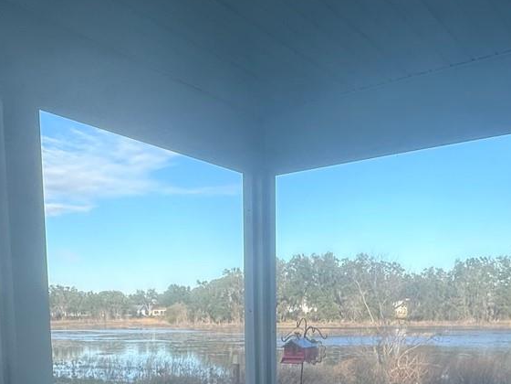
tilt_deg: -6.3
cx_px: 275
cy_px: 377
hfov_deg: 46.8
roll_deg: +0.7
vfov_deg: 33.2
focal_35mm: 40
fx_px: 590
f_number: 2.2
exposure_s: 1/465
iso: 40
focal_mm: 2.22
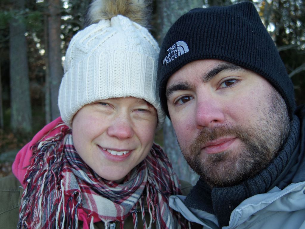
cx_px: 152
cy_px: 114
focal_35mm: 47
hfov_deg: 40.4
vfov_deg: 30.9
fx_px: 414
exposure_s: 1/100
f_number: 1.9
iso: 125
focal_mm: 8.5
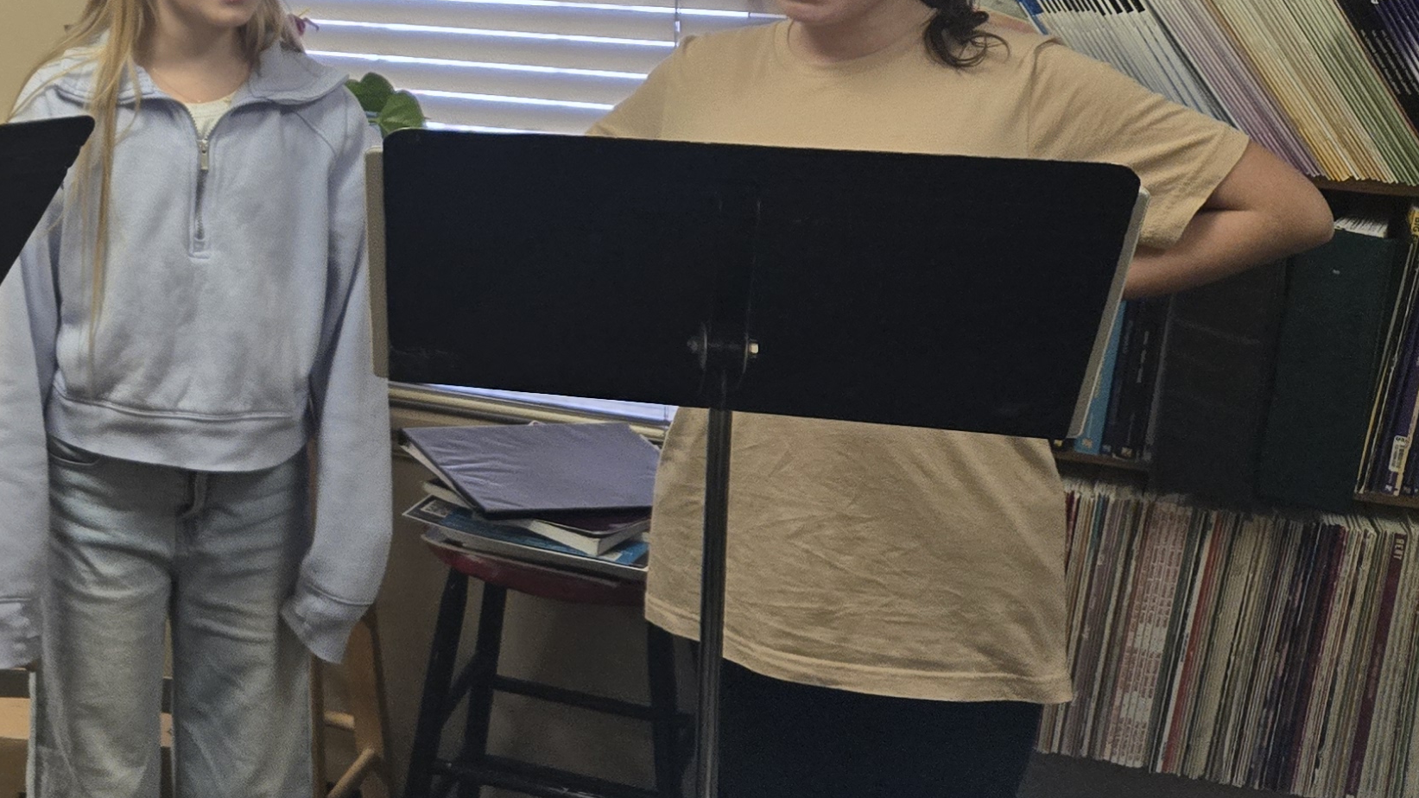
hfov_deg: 29.6
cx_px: -281
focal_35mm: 61
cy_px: -41
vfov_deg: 19.1
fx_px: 2295
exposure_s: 1/120
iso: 400
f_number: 1.8
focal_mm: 5.4
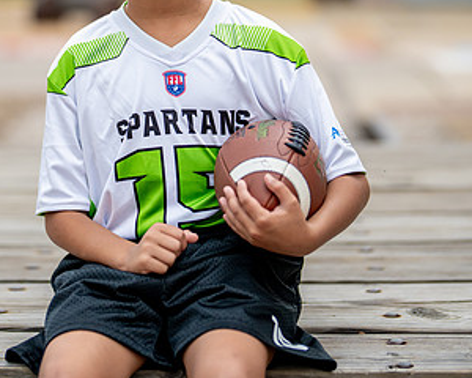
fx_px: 1509
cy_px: 67
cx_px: 168
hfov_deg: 17.7
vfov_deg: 14.2
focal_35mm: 108
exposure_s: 1/800
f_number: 1.2
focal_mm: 50
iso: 500
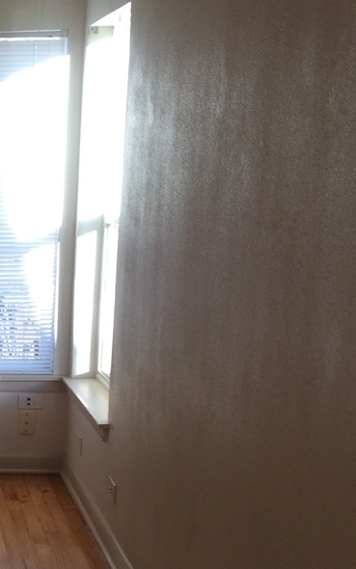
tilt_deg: -9.9
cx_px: -215
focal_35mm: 75
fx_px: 1164
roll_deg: +1.2
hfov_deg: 15.7
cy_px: 399
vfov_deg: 27.2
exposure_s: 1/120
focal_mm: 4.15
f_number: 2.2
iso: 40
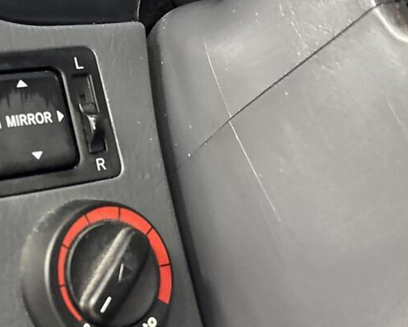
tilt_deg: -9.5
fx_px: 810
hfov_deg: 27.1
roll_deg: +5.5
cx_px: 24
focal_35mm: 67
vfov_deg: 22.7
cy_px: 224
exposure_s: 1/40
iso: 800
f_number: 1.78
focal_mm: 6.76
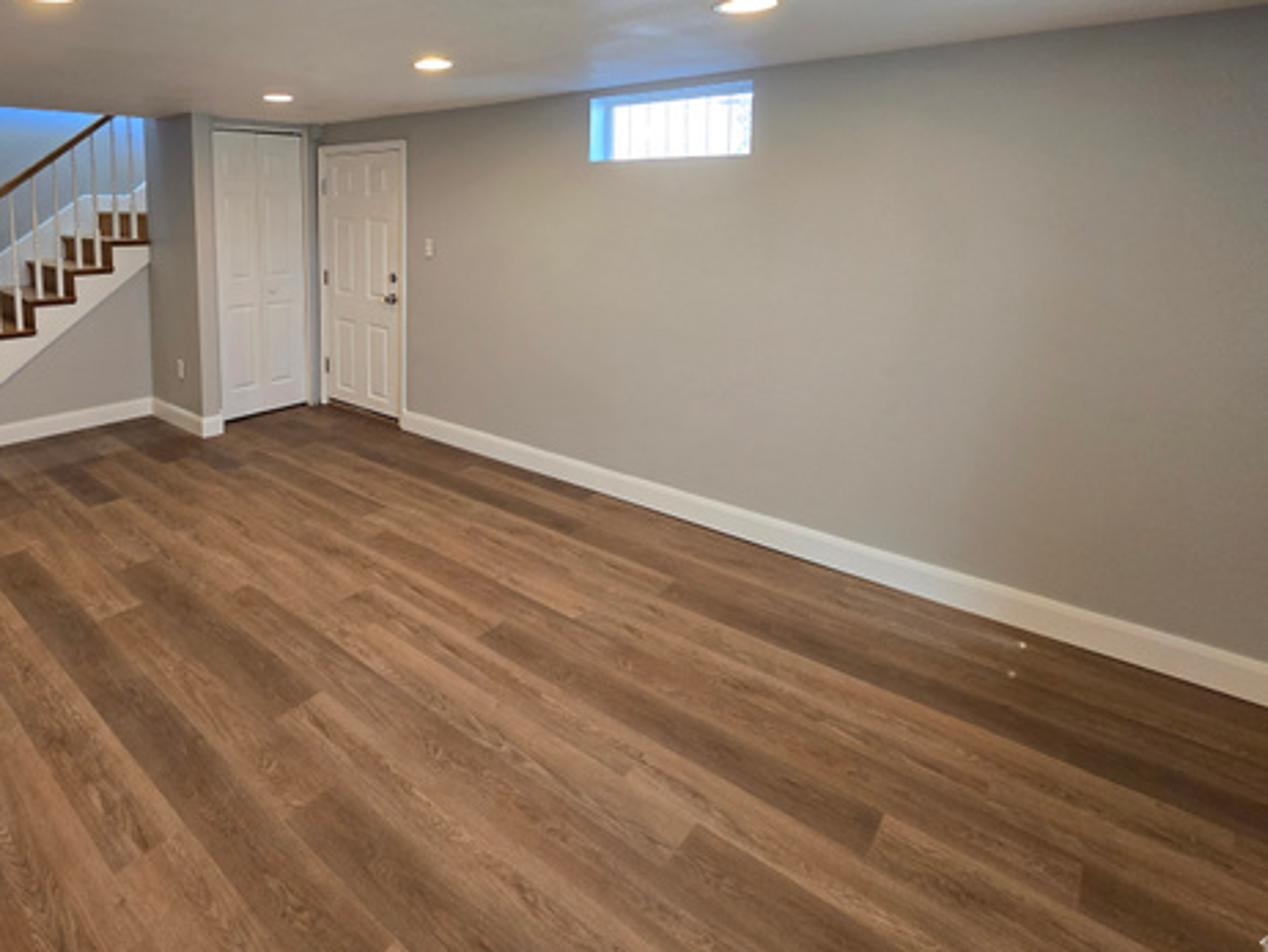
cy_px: 313
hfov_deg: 84.8
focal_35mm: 18
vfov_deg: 69.5
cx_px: 425
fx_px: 660
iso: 125
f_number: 2.2
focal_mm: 2.2
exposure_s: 1/60
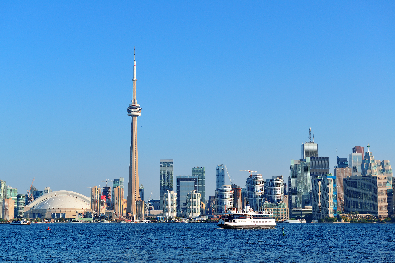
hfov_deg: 28.8
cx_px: 198
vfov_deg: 19.5
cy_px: 132
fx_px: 768
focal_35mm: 70
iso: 100
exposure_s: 1/320
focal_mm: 70
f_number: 8
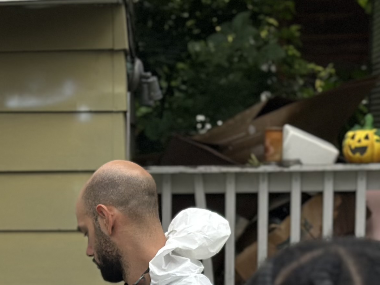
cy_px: 451
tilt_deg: -9.3
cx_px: -6
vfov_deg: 8.7
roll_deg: +0.7
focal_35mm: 166
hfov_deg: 11.8
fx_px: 1822
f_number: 1.78
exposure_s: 1/751
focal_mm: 6.86
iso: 80
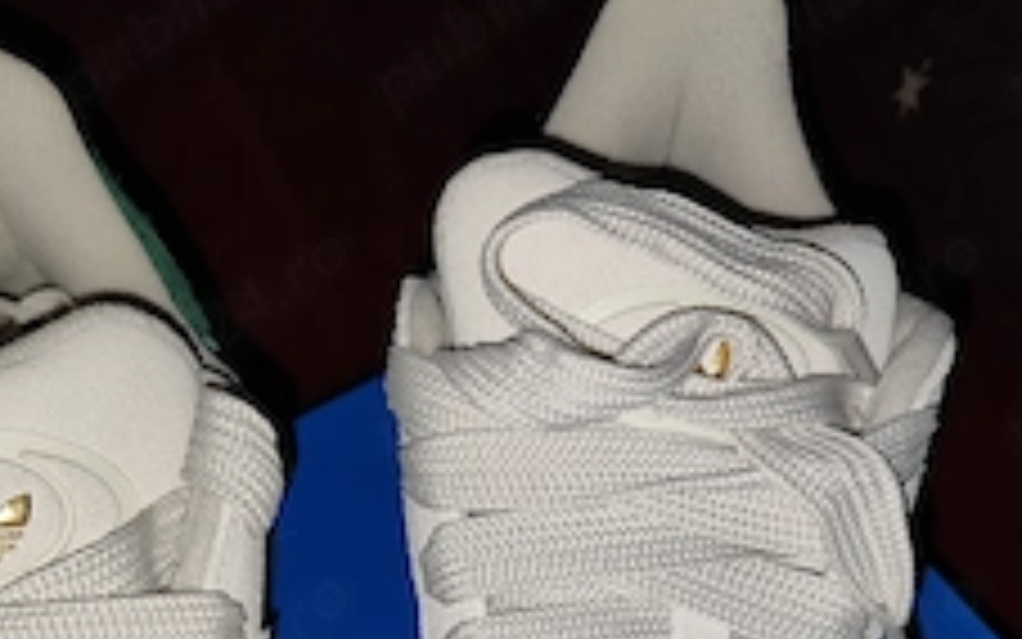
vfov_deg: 26.6
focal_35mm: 43
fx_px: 1198
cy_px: 760
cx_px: 360
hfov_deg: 45.7
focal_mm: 5.59
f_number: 1.88
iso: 447
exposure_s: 1/100
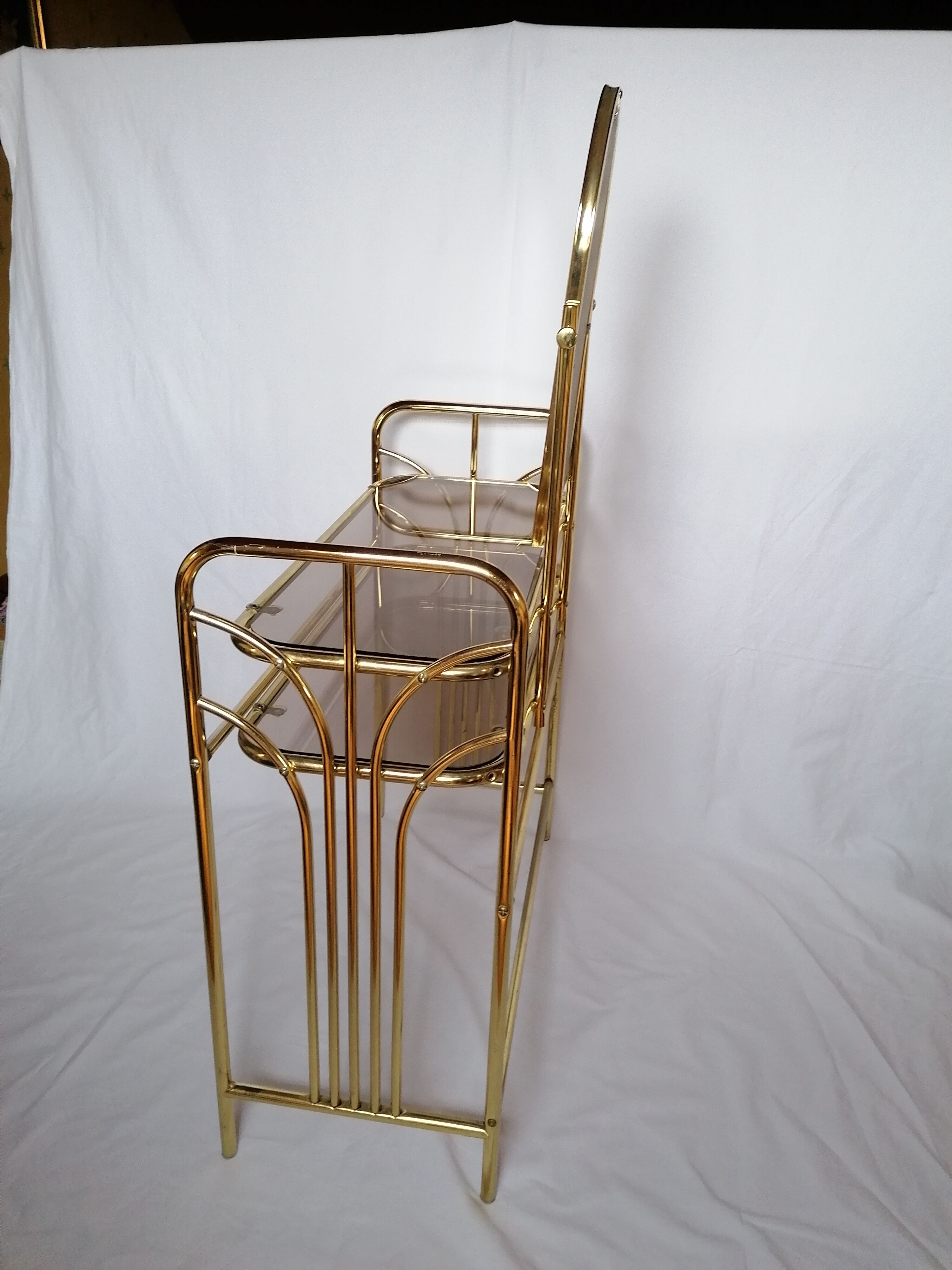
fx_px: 990
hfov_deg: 51.4
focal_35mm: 27
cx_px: 476
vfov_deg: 65.3
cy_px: 635
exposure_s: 1/50
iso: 160
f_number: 1.8
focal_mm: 4.75
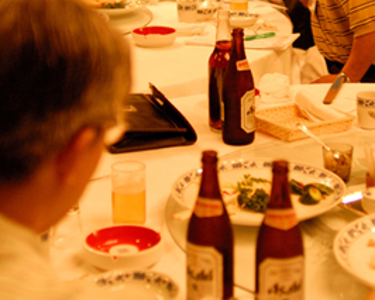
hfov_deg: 20.1
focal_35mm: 95
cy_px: 4
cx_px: 240
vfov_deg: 15.9
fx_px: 1055
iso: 800
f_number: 2
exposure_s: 1/100
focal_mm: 28
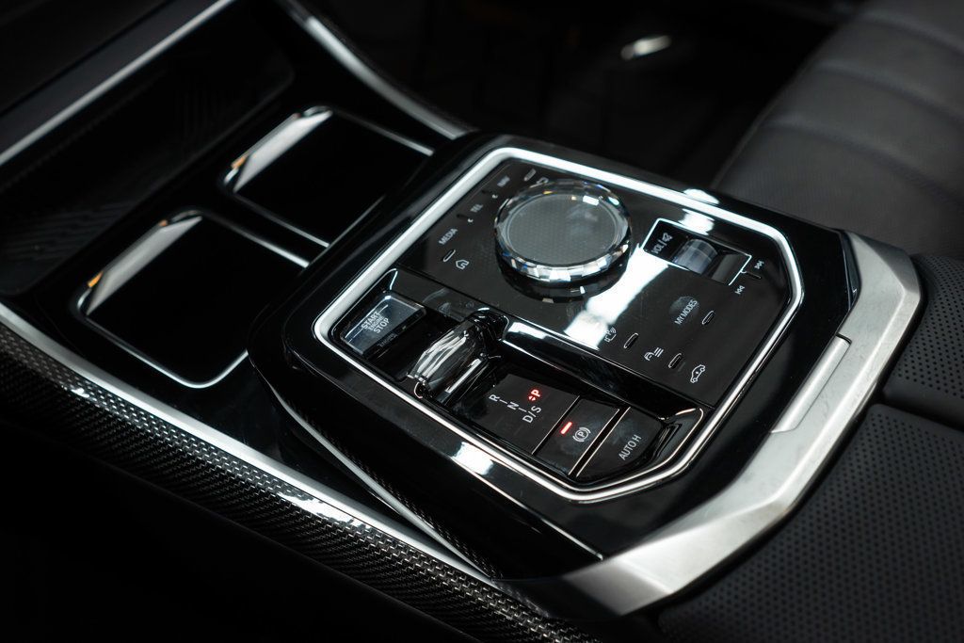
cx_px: 482
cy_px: 322
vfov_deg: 31.9
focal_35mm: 42
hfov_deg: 46.4
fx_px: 1125
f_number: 3.2
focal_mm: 28
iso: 400
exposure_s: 1/40
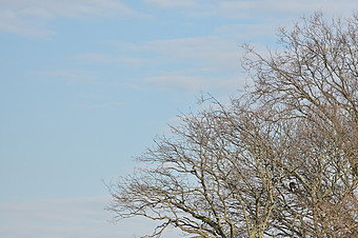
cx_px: 296
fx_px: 3388
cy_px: 186
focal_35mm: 341
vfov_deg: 4.0
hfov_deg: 6.0
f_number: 5
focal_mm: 200
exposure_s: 1/4000
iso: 450
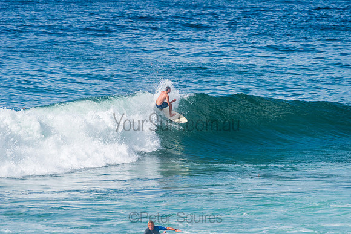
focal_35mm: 500
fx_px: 4876
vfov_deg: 2.8
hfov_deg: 4.1
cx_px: 176
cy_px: 117
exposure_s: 1/2000
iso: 200
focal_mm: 500
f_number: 5.6
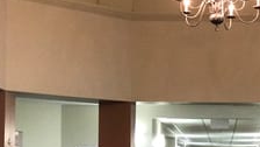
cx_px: 224
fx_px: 765
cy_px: 149
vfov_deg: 10.8
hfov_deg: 19.0
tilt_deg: +2.4
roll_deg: -0.6
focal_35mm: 111
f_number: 2.8
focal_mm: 6.6
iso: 320
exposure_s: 1/60
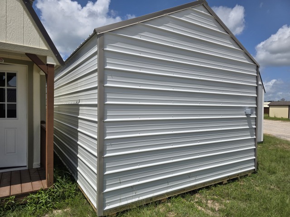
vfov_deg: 58.9
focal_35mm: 23
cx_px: 145
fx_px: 193
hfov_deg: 73.9
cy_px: 108
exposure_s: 1/7944
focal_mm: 6.3
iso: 64
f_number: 1.7
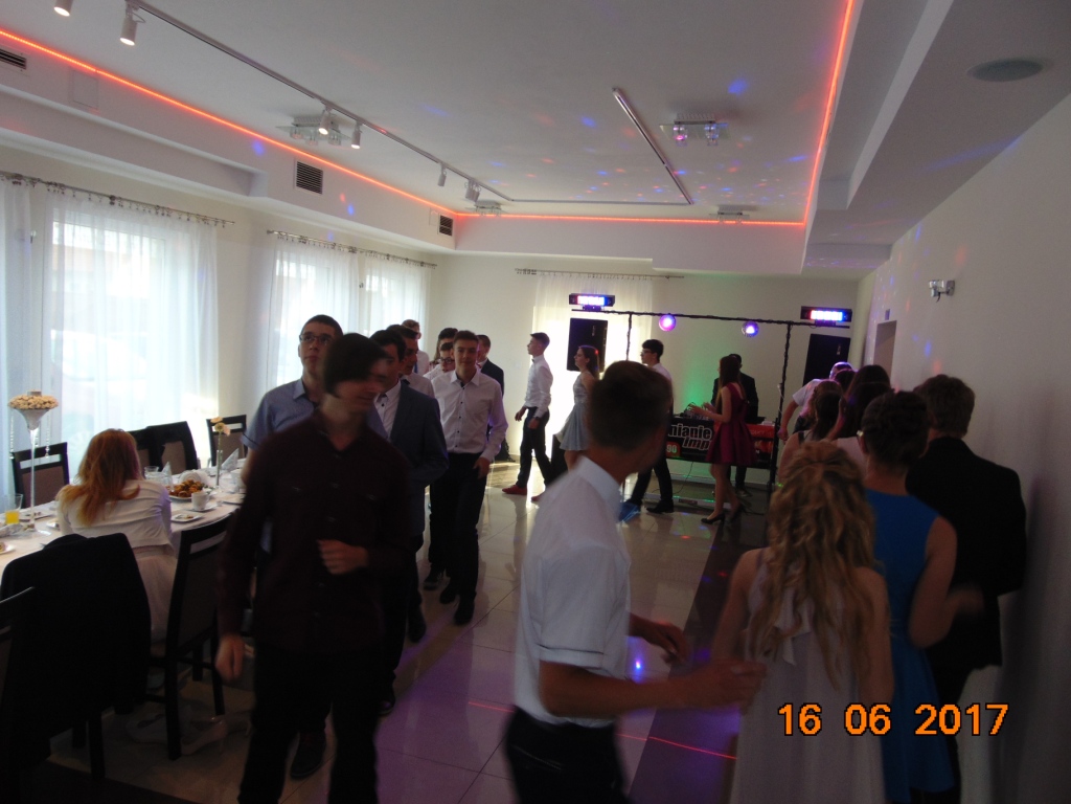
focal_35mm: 25
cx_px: 536
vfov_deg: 54.9
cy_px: 402
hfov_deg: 69.4
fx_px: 773
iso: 100
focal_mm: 4.5
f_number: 3
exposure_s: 1/30
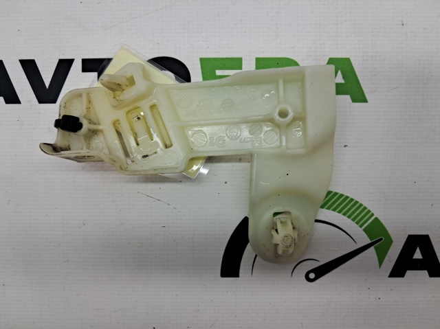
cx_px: 220
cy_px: 164
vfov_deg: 51.3
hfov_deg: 65.4
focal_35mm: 27
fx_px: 343
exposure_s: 1/100
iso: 50
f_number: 1.8
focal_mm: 4
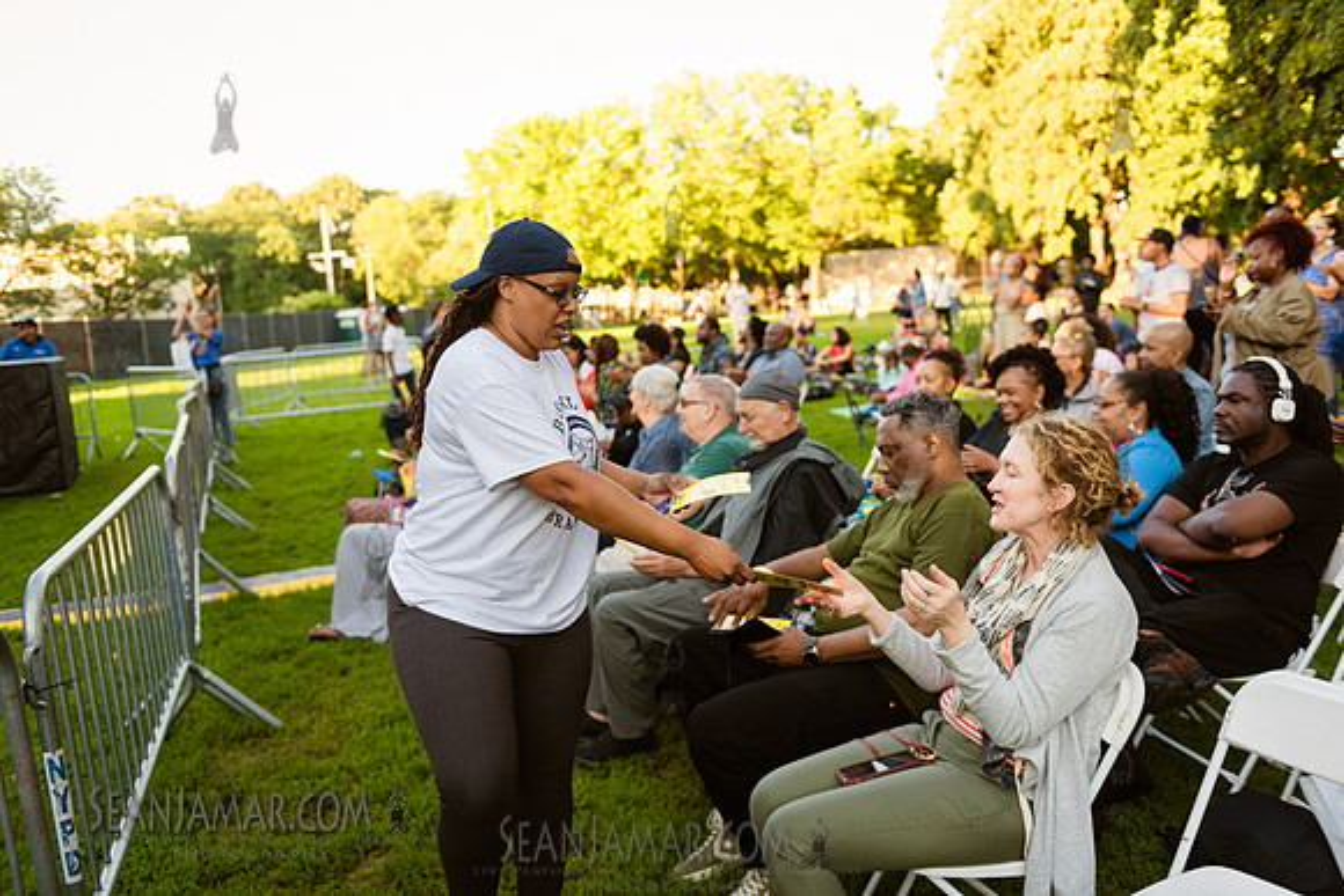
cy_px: 448
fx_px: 1195
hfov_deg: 58.7
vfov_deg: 41.1
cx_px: 672
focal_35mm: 32
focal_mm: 32
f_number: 2.8
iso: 800
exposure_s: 1/640
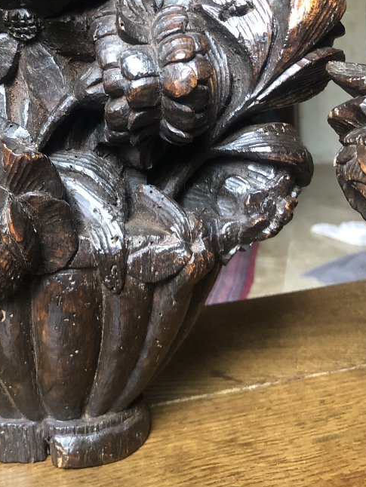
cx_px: 64
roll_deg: +2.6
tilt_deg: -2.2
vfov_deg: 35.8
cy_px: 111
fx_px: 733
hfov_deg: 27.4
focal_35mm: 52
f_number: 1.8
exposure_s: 1/9
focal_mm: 4
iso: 100
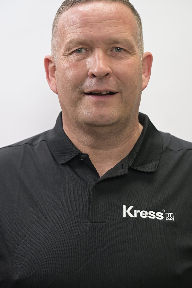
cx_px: 97
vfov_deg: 18.1
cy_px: 123
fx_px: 904
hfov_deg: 12.1
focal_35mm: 113
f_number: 4
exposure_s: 1/125
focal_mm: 89
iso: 1250
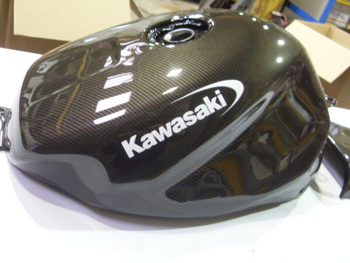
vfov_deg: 40.7
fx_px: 354
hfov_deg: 52.6
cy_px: 132
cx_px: 175
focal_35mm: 35
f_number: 2.8
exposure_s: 1/10
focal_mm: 6.3
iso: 200
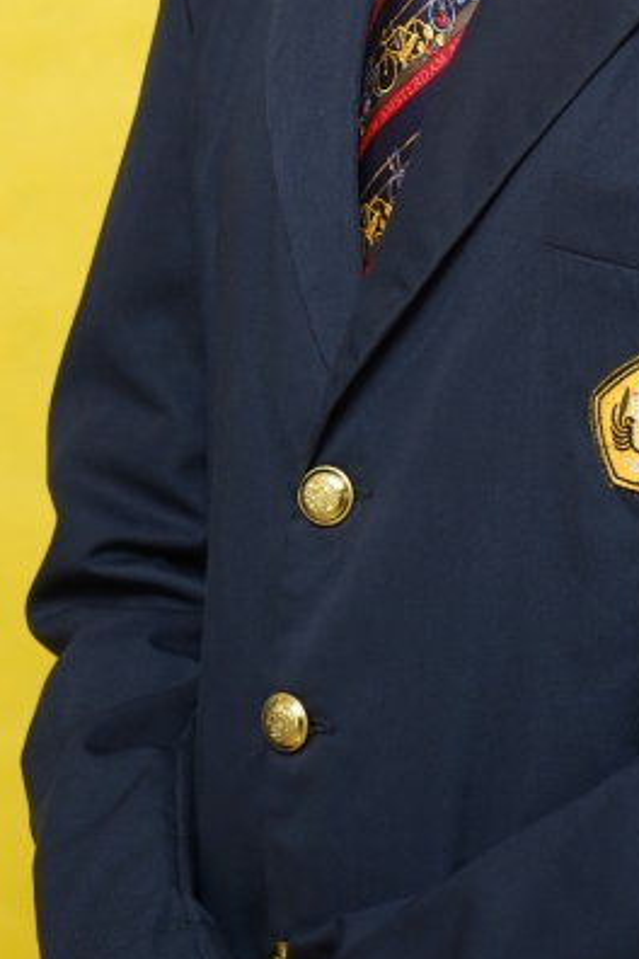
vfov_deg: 11.3
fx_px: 4819
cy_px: 58
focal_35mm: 181
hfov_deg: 7.6
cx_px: 553
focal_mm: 70
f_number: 6.3
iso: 500
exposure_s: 1/200
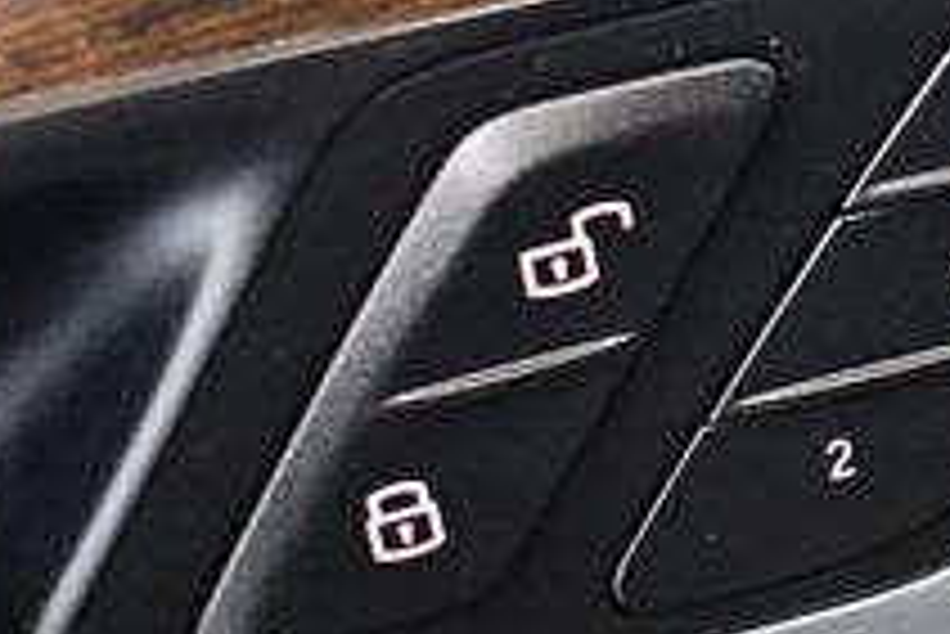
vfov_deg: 12.6
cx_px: 1090
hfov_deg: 18.0
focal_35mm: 109
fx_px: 2878
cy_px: 238
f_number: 3.5
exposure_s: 1/60
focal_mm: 18
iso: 4000
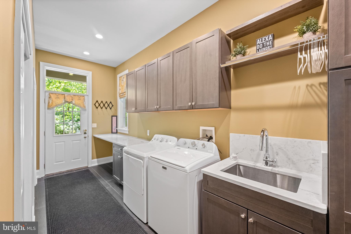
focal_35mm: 14
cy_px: 117
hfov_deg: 104.3
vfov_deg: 81.2
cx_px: 176
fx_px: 136
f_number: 5
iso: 1250
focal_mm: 14
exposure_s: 1/25
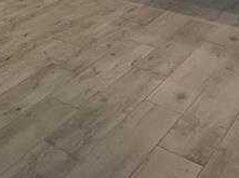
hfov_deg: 26.5
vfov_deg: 20.6
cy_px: -53
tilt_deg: -13.4
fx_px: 448
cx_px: -50
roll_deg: +2.2
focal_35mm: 65
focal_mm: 2.22
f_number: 2.2
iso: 250
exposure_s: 1/120
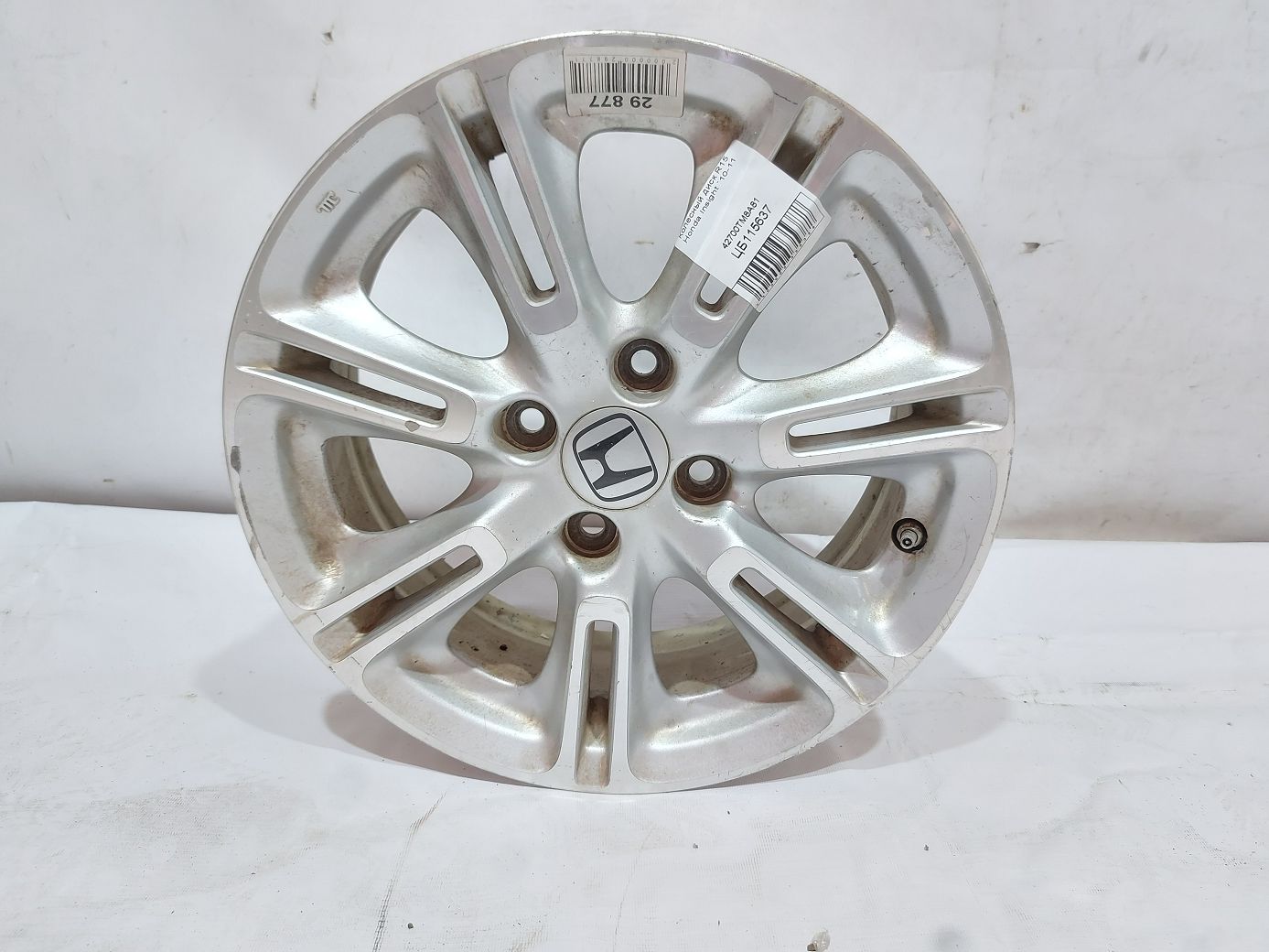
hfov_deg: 71.6
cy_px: 476
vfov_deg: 56.8
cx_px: 634
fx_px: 880
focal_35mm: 24
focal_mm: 5.23
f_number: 1.8
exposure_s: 1/33
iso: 250
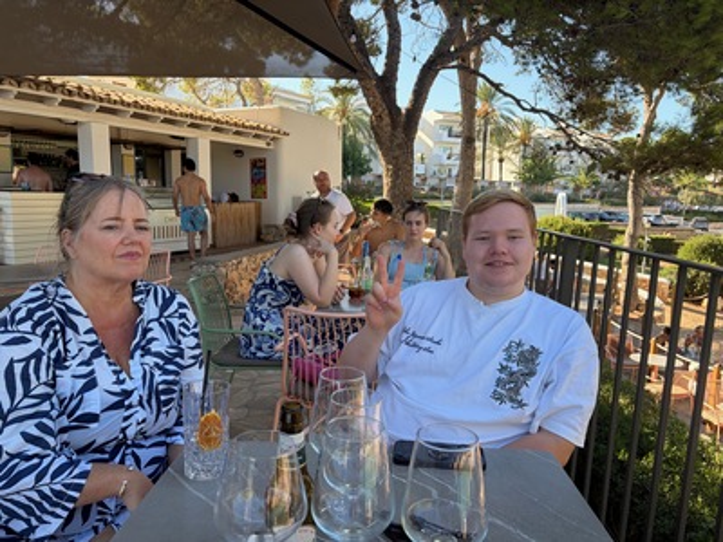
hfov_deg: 67.3
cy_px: 271
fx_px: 543
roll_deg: +0.0
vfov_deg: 53.1
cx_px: 362
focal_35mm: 26
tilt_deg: -7.1
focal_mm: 5.96
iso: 64
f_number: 1.6
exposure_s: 1/523
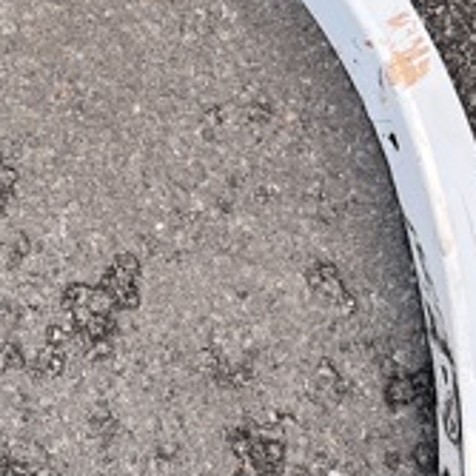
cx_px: -100
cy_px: 141
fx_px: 1369
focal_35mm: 88
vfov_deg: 19.6
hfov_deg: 18.6
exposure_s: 1/190
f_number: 1.5
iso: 40
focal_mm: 5.7
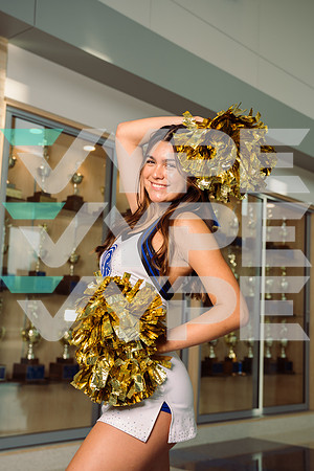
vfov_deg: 41.1
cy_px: 236
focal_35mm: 48
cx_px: 157
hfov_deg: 28.1
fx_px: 628
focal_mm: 48
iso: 200
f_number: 4.5
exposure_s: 1/250
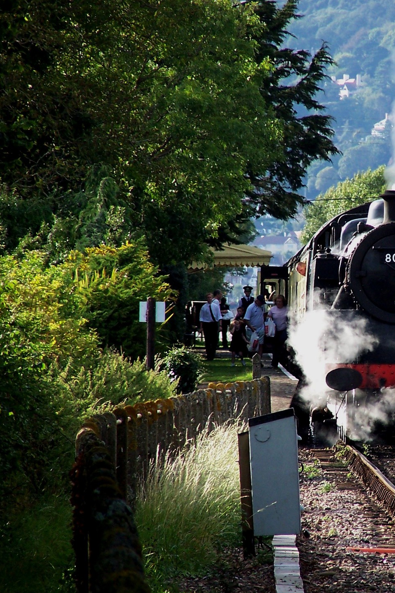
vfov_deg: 3.9
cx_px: 387
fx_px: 8689
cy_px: 297
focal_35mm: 528
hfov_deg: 2.6
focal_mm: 63
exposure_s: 1/350
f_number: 3.7
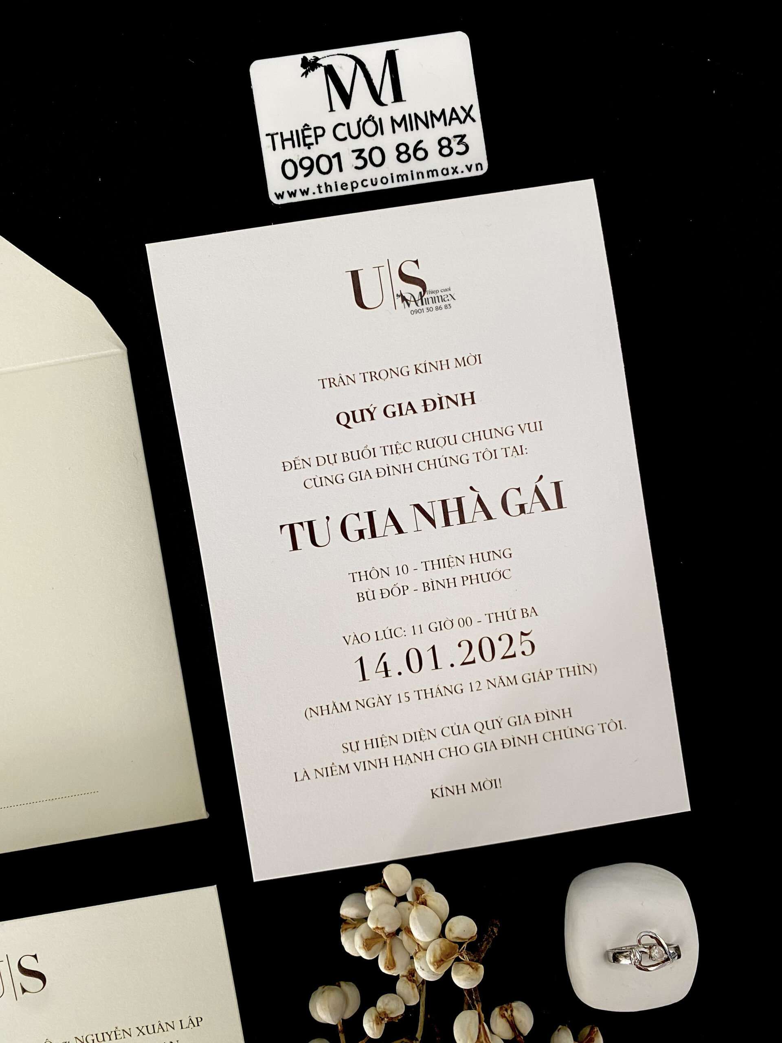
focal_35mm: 26
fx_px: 783
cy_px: 522
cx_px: 391
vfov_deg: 67.3
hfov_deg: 53.1
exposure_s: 1/50
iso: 80
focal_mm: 4.25
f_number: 1.8
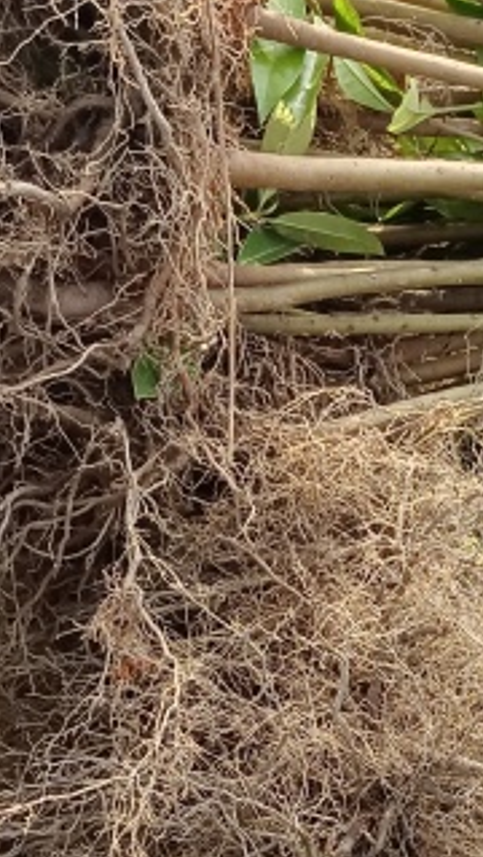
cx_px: 424
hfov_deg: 13.2
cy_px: 705
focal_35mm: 91
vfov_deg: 23.0
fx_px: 2067
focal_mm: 4.71
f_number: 1.79
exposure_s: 1/292
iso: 100
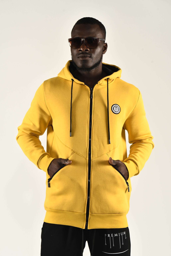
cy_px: 128
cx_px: 86
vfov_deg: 28.1
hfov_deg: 18.9
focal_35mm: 72
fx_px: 513
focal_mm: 48
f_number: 10
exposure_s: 1/125
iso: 160
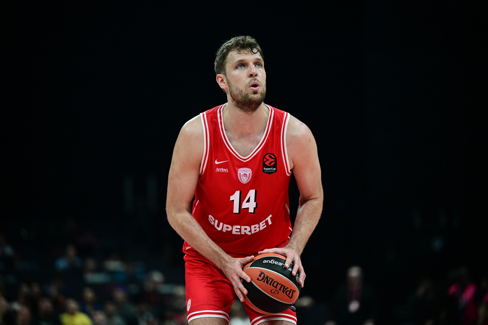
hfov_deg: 12.5
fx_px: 2236
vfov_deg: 8.3
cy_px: 162
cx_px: 244
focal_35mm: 165
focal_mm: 165
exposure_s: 1/1000
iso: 2000
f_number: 2.8
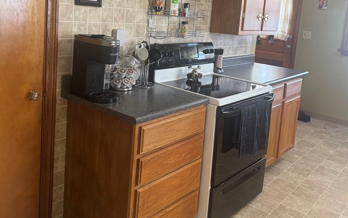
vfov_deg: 35.6
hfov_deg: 55.3
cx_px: 177
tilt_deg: -7.3
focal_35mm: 35
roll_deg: -4.7
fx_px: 332
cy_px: 58
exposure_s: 1/60
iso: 250
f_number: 1.78
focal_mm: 6.76
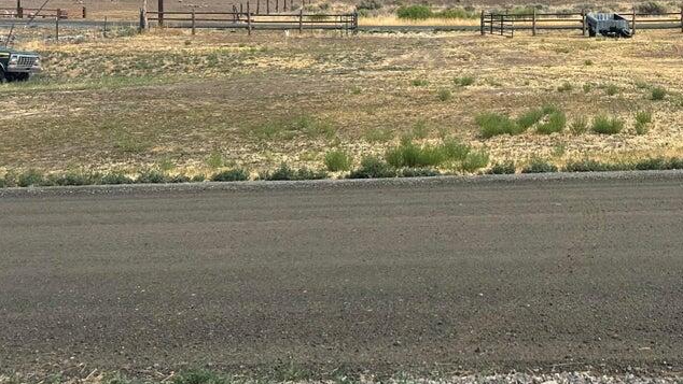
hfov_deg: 32.4
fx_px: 1105
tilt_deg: +1.5
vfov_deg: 19.2
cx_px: 630
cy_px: 9
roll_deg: +1.0
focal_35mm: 61
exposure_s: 1/5319
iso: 50
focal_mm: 5.7
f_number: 1.5
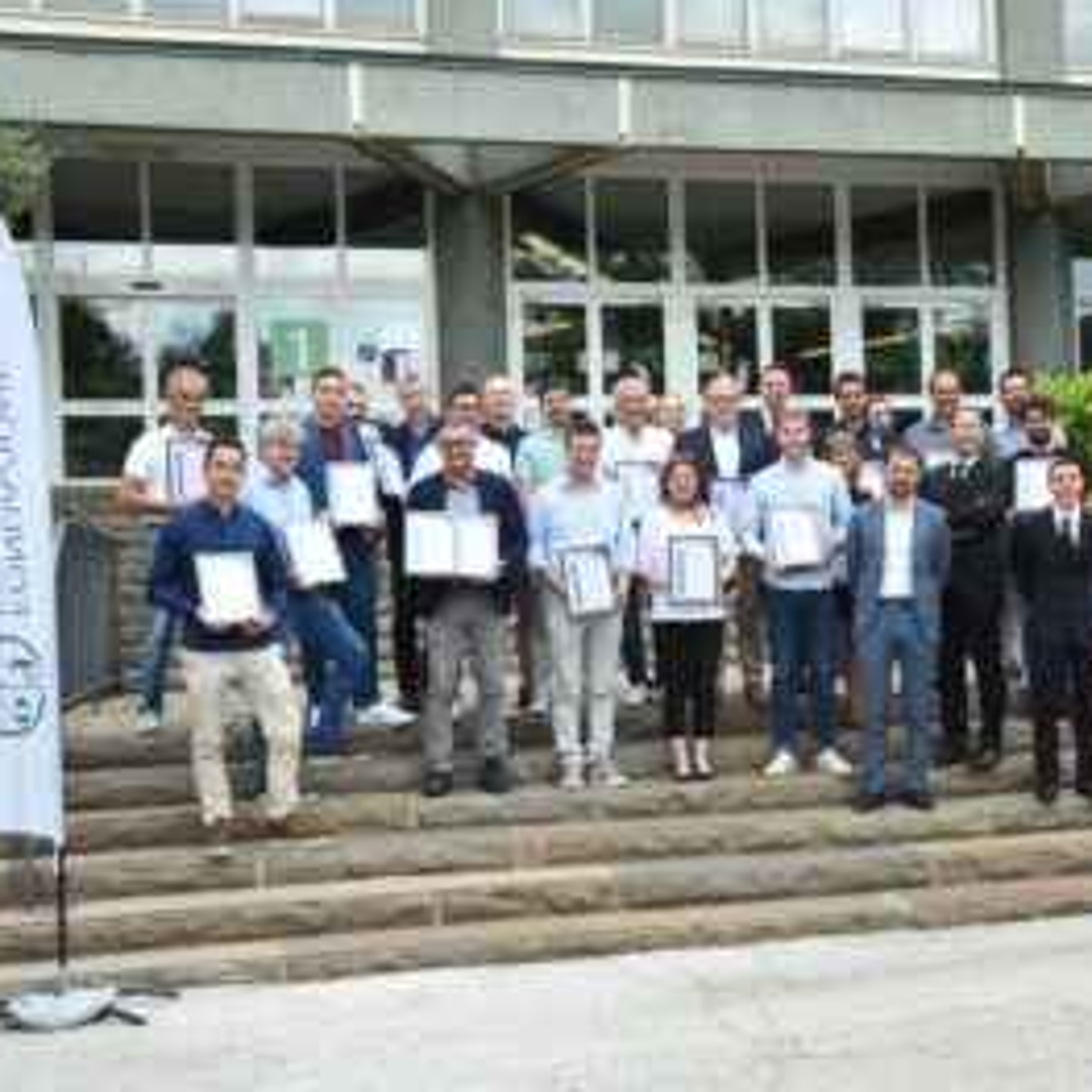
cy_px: 550
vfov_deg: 38.3
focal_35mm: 44
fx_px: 1570
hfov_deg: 38.2
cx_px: 652
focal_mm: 34
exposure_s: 1/125
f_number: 13
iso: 640
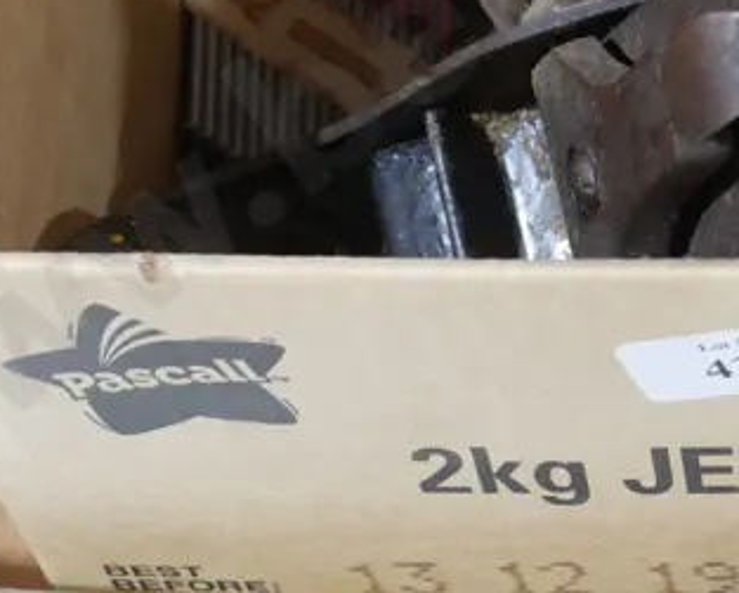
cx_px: 796
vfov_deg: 11.2
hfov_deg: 14.1
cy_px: -237
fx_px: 2934
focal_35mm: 134
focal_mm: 21
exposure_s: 1/60
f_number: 4.6
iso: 1000
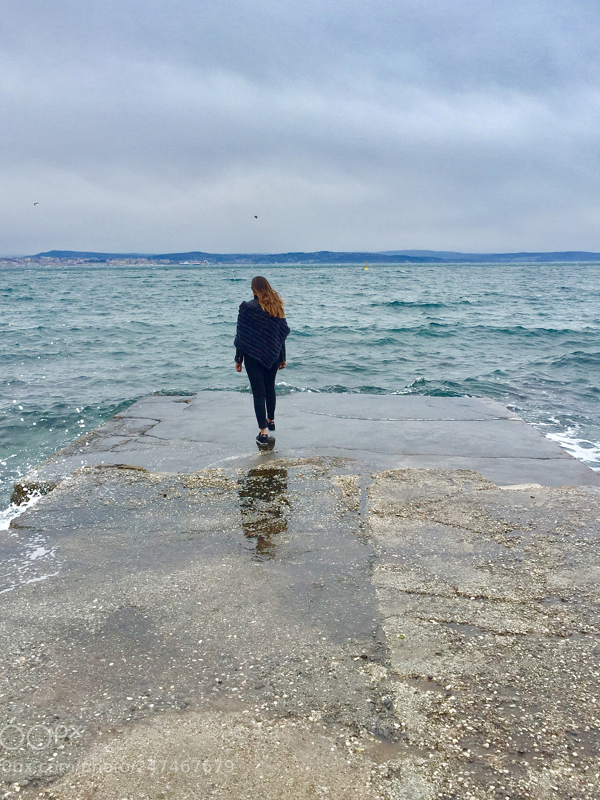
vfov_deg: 56.7
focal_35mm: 32
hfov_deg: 44.1
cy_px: 369
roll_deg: +1.1
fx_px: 739
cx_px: 276
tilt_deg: -8.5
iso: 32
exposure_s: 1/648
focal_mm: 4.15
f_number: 2.2
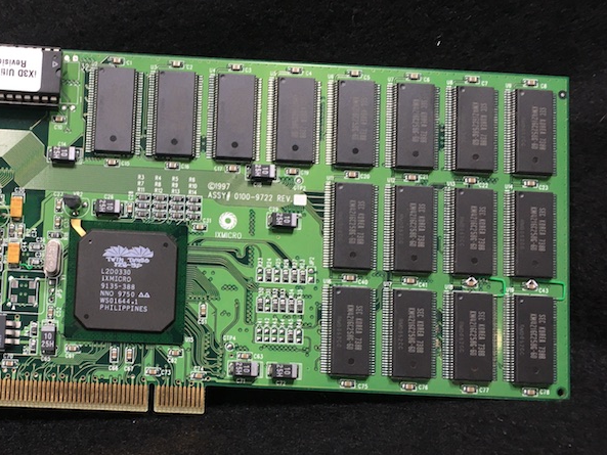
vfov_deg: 32.7
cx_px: 151
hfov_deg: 41.7
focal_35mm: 44
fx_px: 772
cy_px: 294
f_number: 2.2
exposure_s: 1/30
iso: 50
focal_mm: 4.15
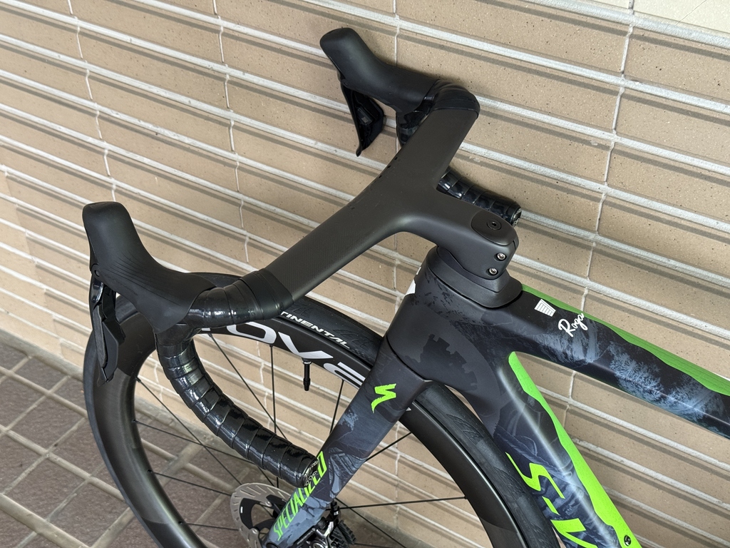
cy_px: 274
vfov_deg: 30.3
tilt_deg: -40.8
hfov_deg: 39.7
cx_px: 365
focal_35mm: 48
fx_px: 1012
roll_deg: +1.6
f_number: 1.78
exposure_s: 1/60
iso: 250
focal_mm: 6.76
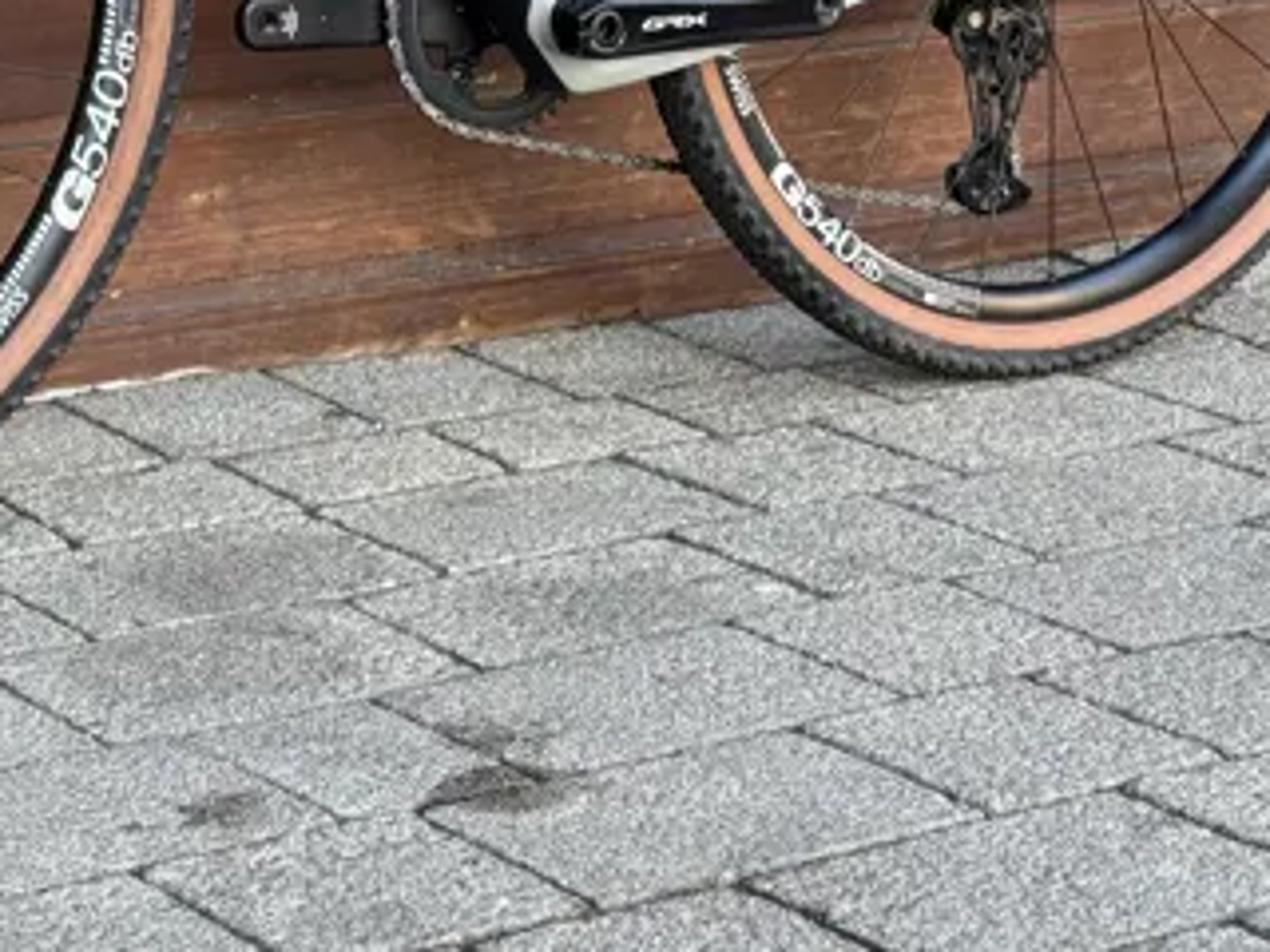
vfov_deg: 12.1
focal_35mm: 120
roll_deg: +0.4
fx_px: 4403
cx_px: 274
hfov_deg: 16.3
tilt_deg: -6.2
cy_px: -222
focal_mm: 6.76
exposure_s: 1/172
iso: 80
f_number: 1.78
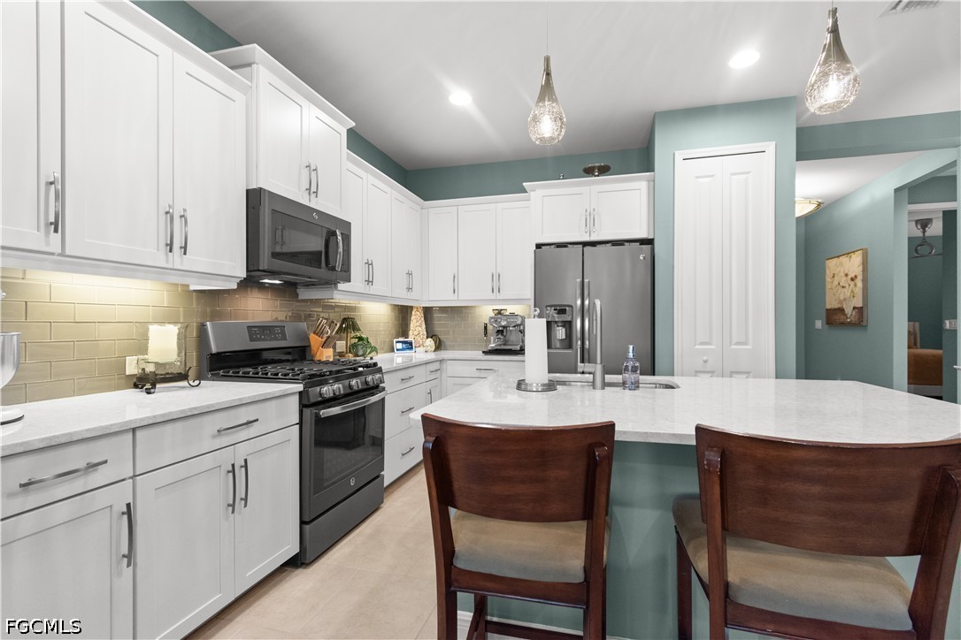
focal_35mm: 15
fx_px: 400
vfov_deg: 77.3
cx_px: 480
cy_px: 320
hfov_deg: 100.4
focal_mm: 10
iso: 800
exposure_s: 1/25
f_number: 4.5
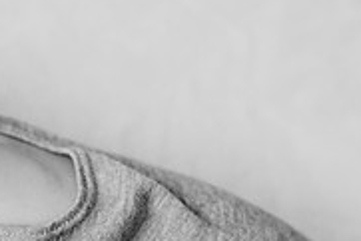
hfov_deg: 24.7
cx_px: -24
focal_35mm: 77
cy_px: 214
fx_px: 773
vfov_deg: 17.5
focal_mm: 24
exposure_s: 1/160
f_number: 2.8
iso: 160
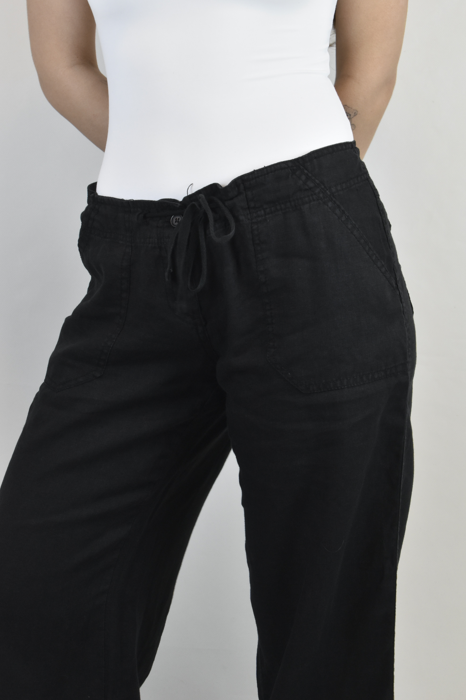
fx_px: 1621
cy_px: 351
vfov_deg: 24.3
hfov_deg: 16.4
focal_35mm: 84
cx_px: 234
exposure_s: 1/30
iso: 1600
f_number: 18
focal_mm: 55
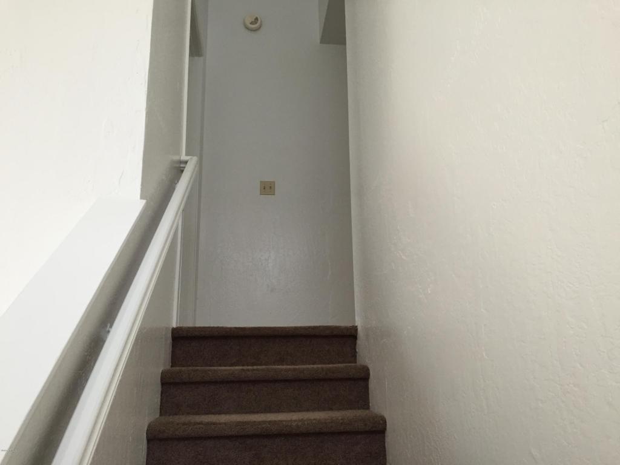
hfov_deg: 61.7
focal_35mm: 29
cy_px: 232
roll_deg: +1.0
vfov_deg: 48.2
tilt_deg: +14.5
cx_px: 310
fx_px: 519
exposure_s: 1/30
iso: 50
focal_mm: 4.15
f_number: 2.2
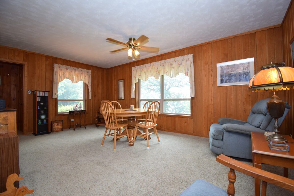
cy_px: 98
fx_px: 122
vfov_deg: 77.3
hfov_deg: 100.4
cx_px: 147
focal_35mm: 15
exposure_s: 1/100
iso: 400
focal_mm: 10
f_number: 5
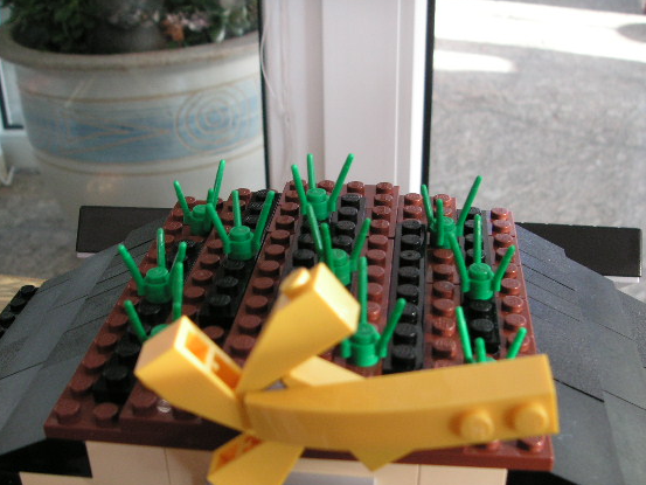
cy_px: 277
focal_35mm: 44
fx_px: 821
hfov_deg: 42.9
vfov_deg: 32.8
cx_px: 347
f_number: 3.3
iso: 100
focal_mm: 6.3
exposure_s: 1/30
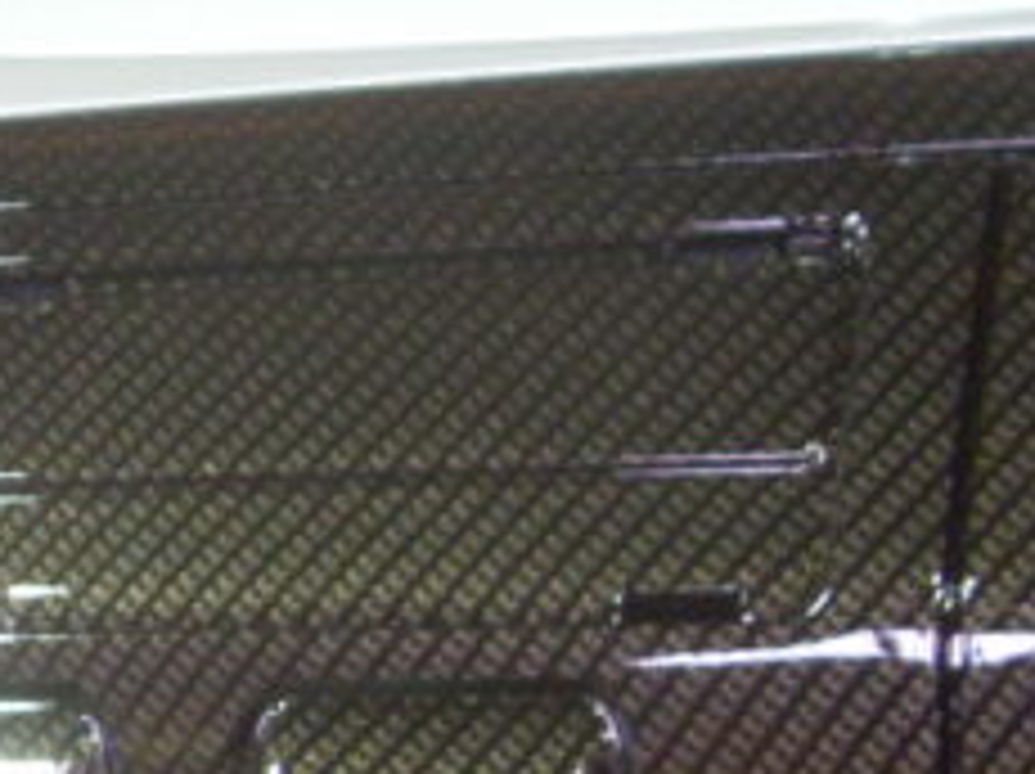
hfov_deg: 16.2
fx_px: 3644
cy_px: 554
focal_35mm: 122
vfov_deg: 12.1
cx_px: 405
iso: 200
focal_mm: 6.3
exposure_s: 1/10
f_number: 2.8
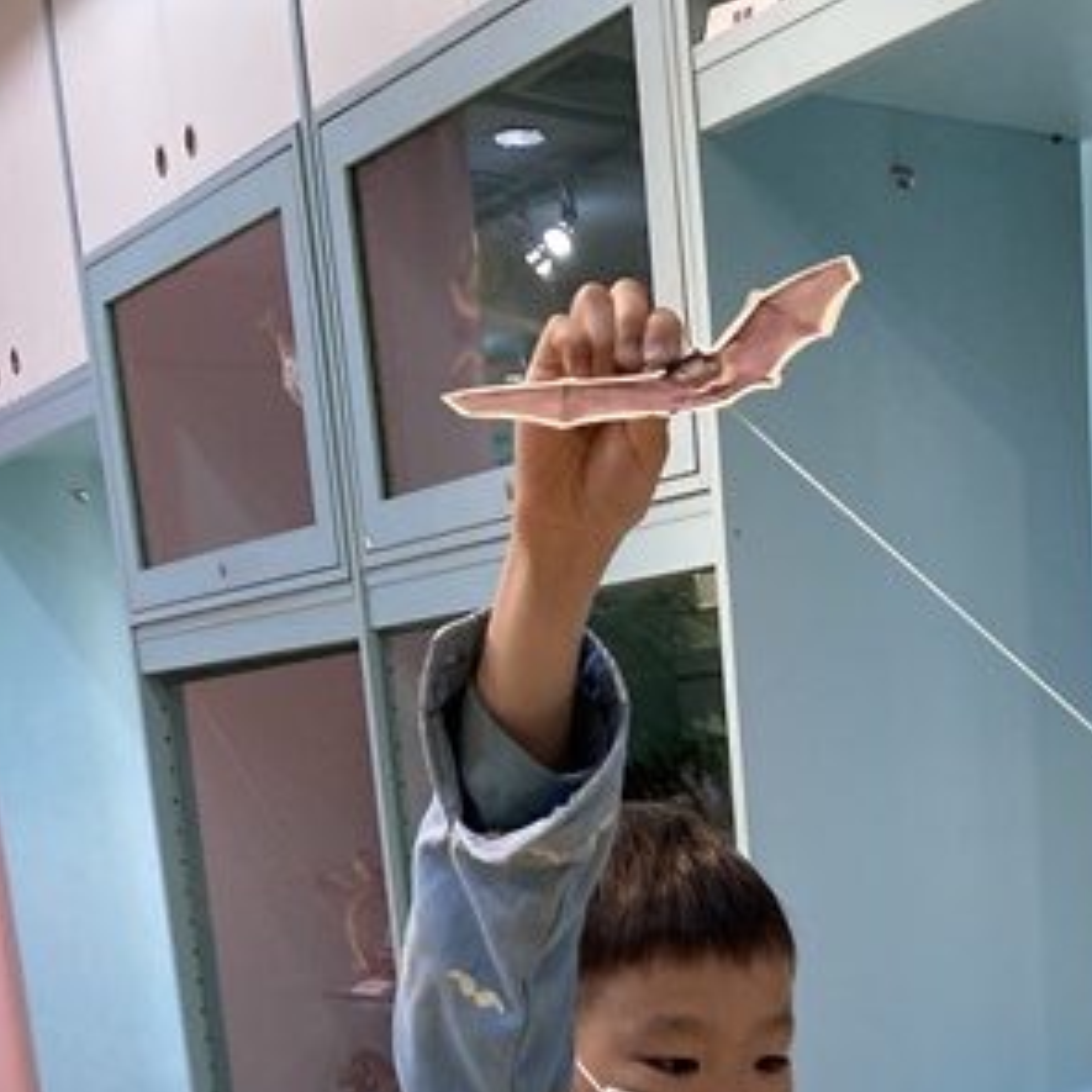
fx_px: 2248
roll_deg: +3.1
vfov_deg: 24.2
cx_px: 979
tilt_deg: -11.6
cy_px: 1384
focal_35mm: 63
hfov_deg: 26.4
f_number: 1.8
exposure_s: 1/60
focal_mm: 3.99
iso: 100
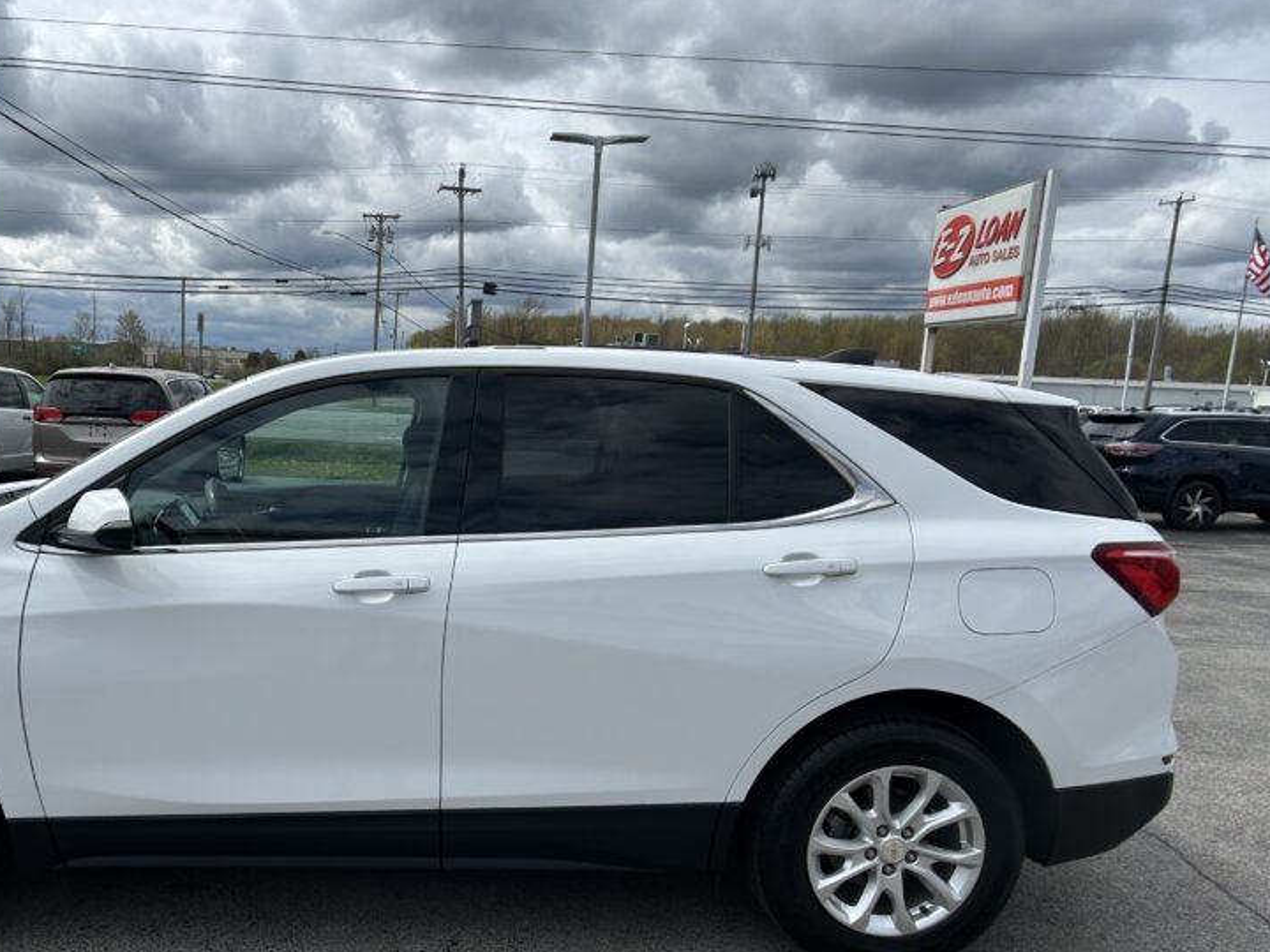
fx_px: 1357
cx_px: 370
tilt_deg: -9.1
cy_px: 529
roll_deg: -2.8
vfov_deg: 38.6
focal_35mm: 37
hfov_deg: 48.8
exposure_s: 1/6579
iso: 50
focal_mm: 5.7
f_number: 1.5
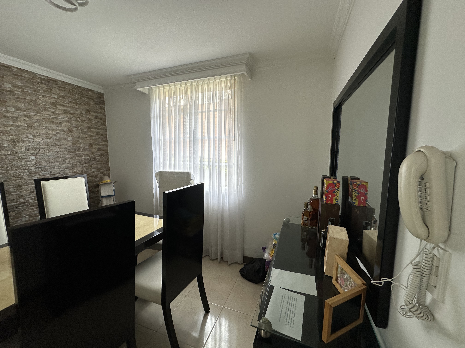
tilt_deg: -6.1
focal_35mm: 14
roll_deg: -2.0
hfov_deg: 102.1
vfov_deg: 85.7
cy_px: 174
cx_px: 232
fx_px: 188
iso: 80
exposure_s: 1/120
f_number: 2.2
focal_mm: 2.22
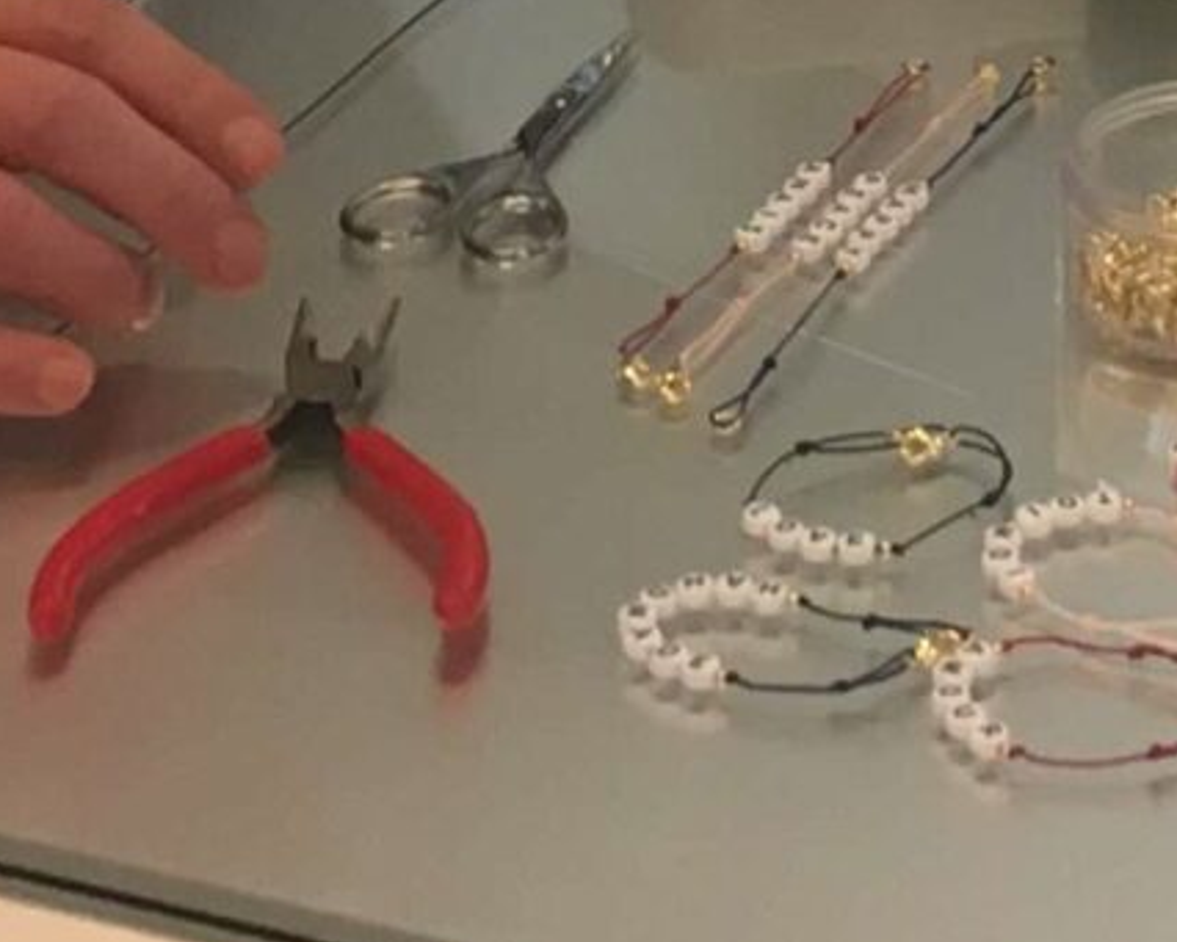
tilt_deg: -15.3
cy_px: -1271
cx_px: 1224
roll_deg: -0.3
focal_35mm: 170
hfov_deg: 11.2
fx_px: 5923
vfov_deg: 8.4
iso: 32
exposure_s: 1/33
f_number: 2.2
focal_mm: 4.15
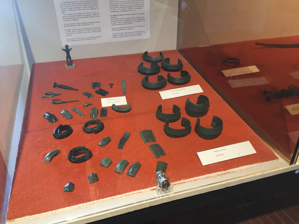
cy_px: 112
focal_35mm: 29
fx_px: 250
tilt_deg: -28.6
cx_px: 150
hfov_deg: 61.7
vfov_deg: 48.2
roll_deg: +1.5
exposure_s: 1/33
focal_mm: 4.15
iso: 100
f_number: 2.2
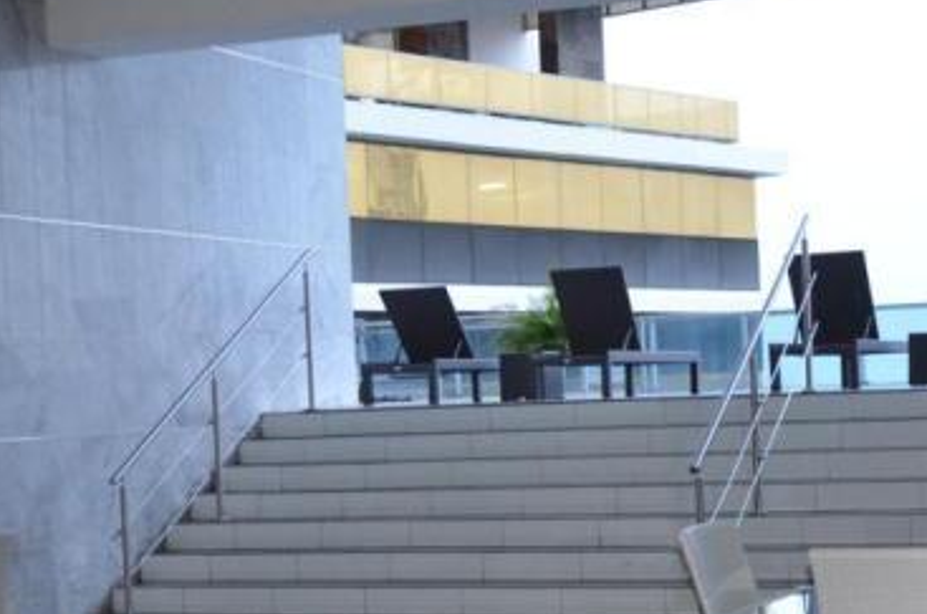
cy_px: 484
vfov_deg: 17.5
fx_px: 1978
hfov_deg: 26.2
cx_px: 611
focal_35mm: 77
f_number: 4.2
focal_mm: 26
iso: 3200
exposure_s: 1/60
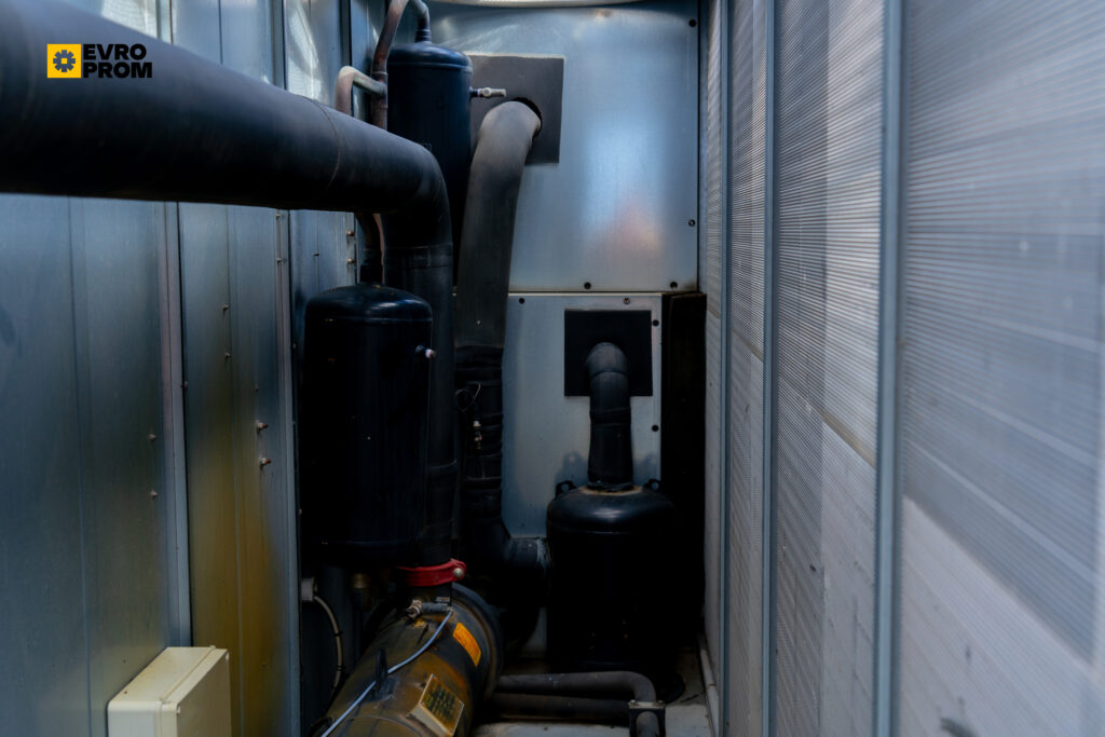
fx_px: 1259
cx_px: 552
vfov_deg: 32.6
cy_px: 368
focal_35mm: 41
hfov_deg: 47.4
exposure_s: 1/60
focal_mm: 41
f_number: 5
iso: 100
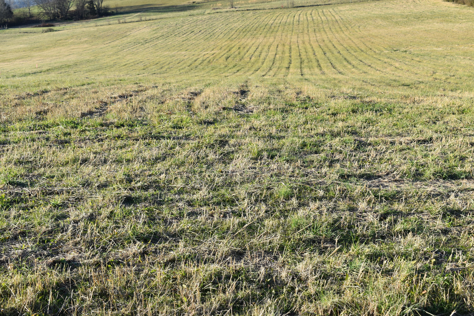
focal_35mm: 46
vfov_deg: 28.9
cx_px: 237
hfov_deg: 42.3
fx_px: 612
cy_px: 158
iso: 180
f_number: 8
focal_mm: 31
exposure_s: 1/250
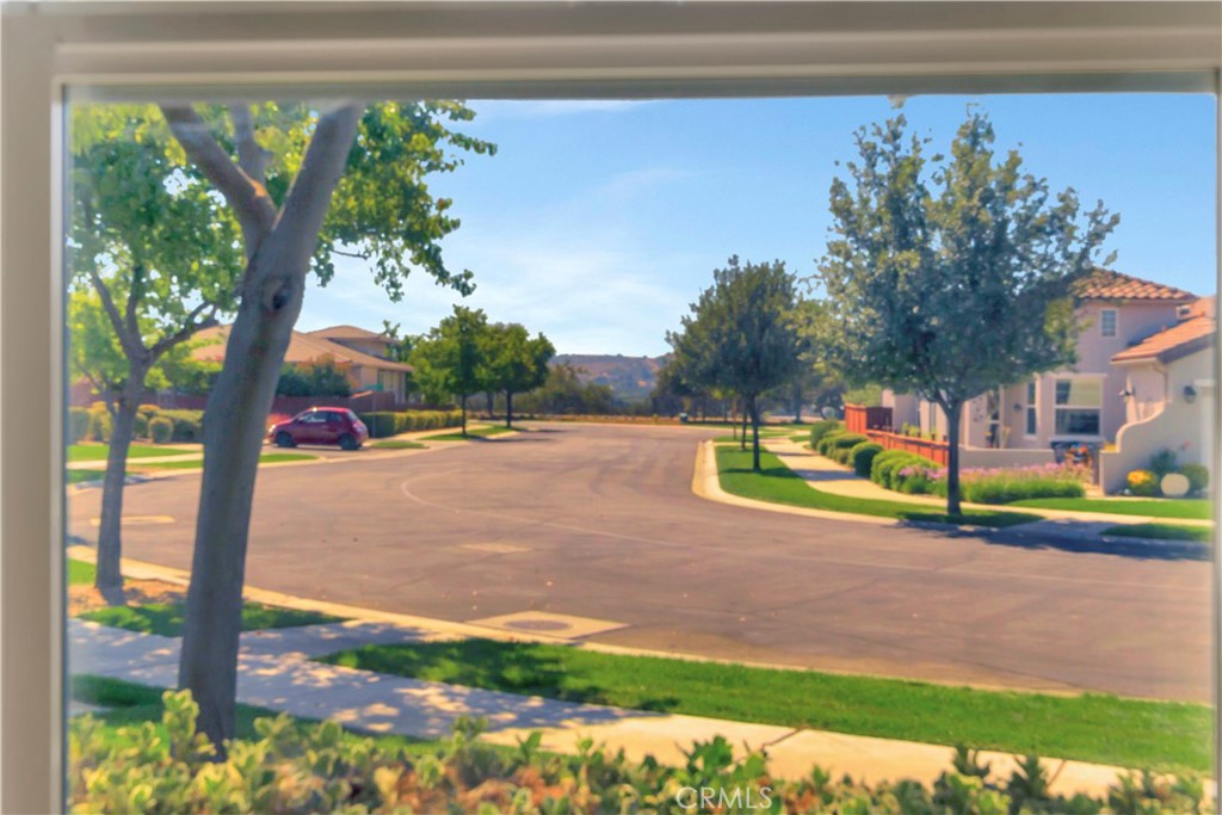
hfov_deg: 54.4
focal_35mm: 35
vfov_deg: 37.9
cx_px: 611
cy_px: 408
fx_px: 1188
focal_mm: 35
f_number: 8
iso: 200
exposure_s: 1/80
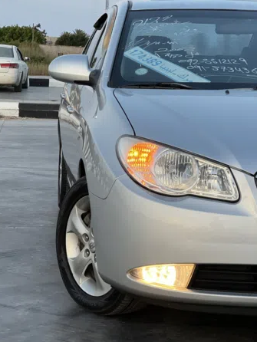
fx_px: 910
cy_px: 170
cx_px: 143
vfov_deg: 21.3
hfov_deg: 16.1
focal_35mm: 92
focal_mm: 9
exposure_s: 1/121
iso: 200
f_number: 2.8
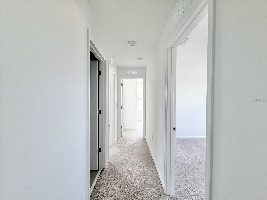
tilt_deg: -0.3
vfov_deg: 85.7
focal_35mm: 14
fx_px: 108
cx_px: 134
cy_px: 100
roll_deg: -0.4
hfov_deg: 102.1
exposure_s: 1/121
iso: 125
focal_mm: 2.22
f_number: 2.2
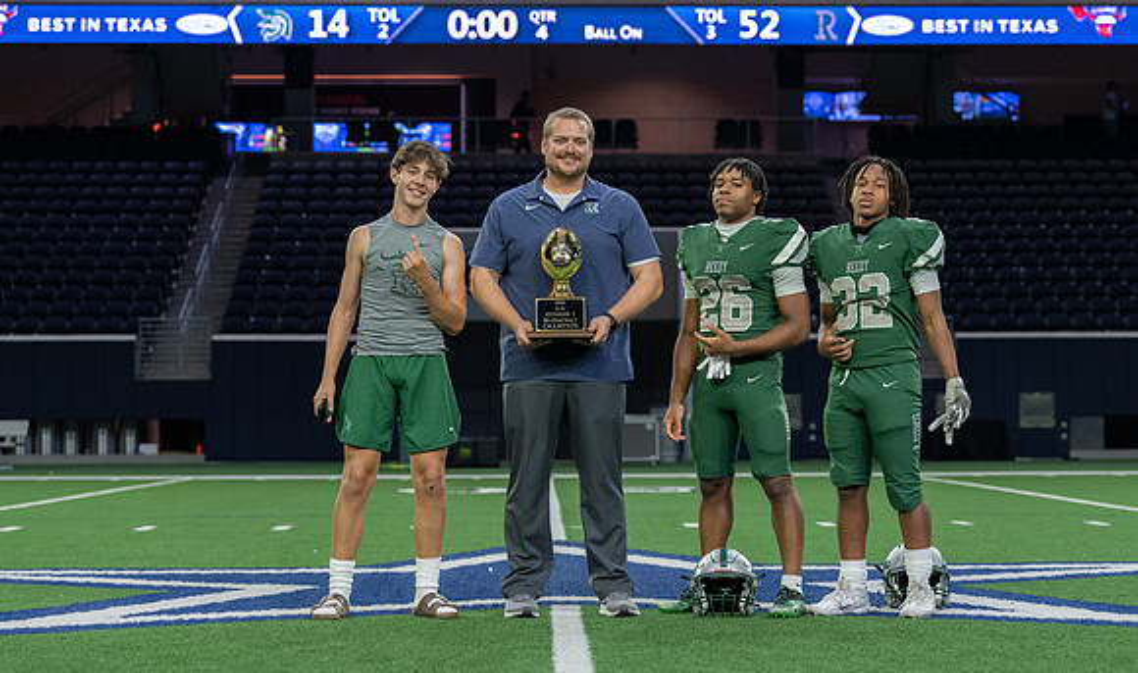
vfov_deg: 13.8
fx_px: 2776
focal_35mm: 91
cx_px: 641
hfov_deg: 23.2
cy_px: 341
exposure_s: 1/320
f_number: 3.5
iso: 2500
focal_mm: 72
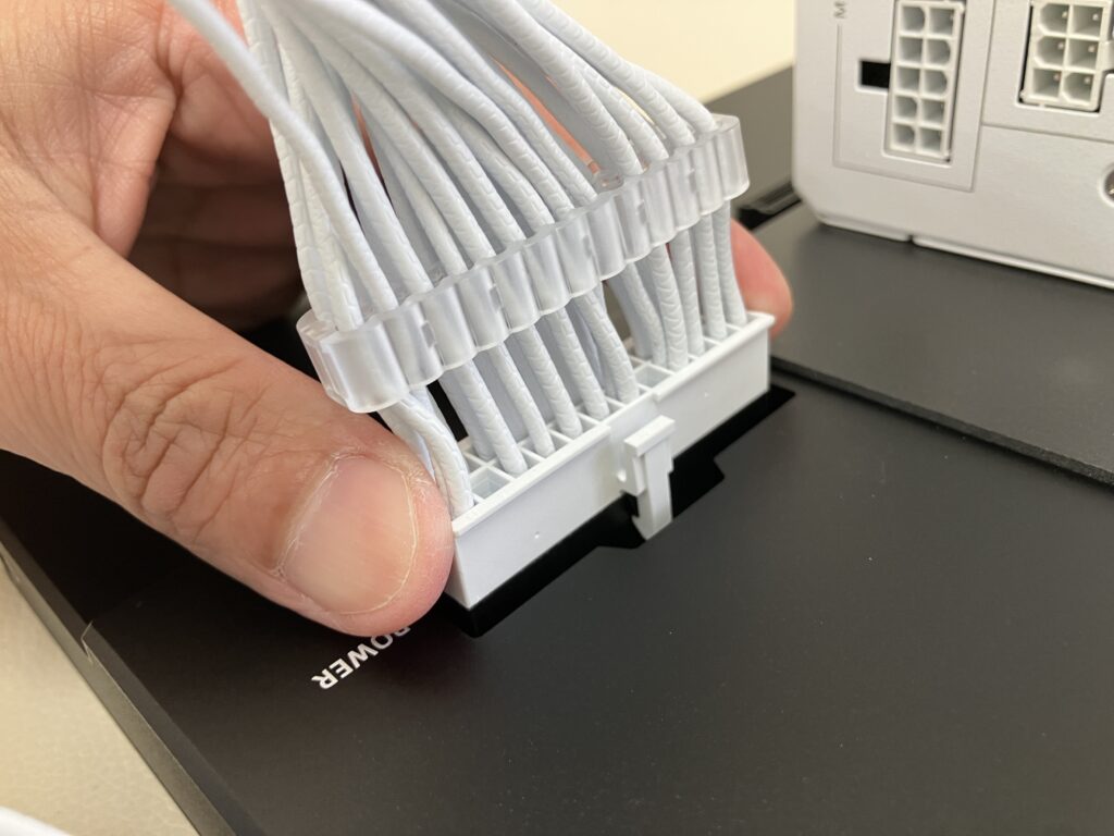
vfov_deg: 49.7
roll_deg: +5.2
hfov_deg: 63.4
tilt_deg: -33.9
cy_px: 418
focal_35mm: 28
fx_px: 901
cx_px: 557
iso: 80
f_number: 1.8
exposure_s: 1/50
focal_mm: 3.99
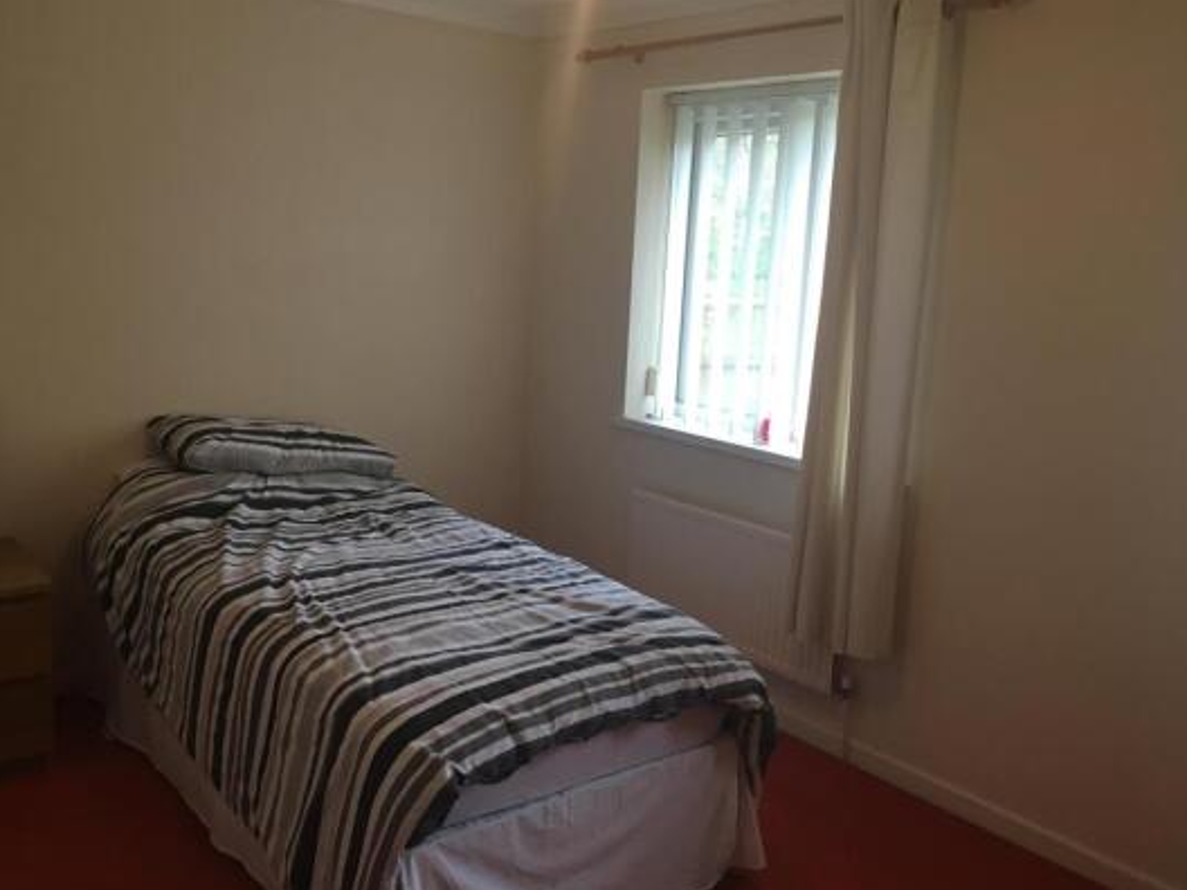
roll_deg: -1.6
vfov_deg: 44.1
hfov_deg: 56.7
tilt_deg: -8.7
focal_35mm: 32
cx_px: 545
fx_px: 1097
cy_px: 419
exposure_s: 1/33
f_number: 2.2
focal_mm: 4.15
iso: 64
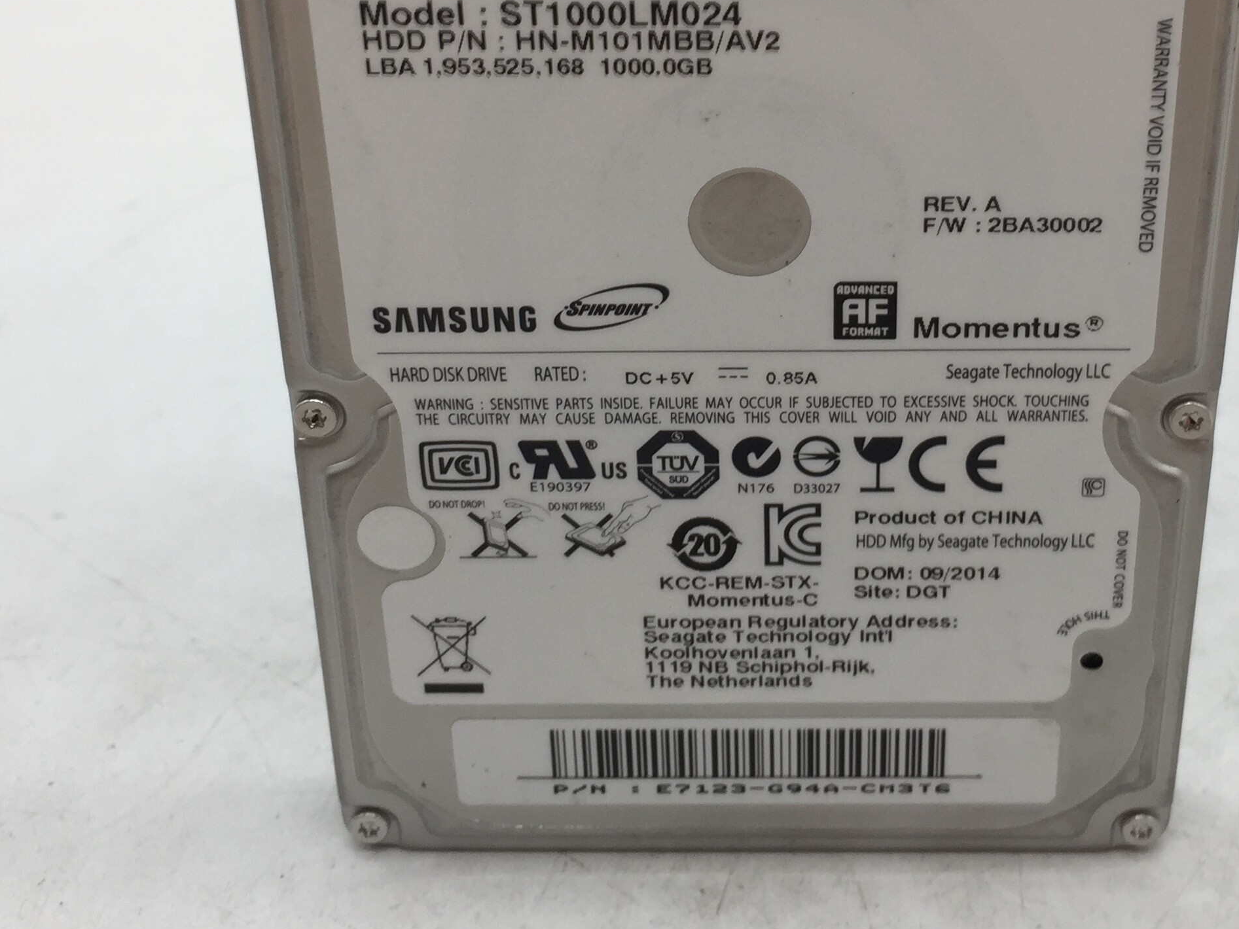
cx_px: 763
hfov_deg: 38.0
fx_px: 1790
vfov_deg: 28.6
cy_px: 205
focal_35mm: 50
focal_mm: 4.15
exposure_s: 1/60
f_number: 2.2
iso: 32
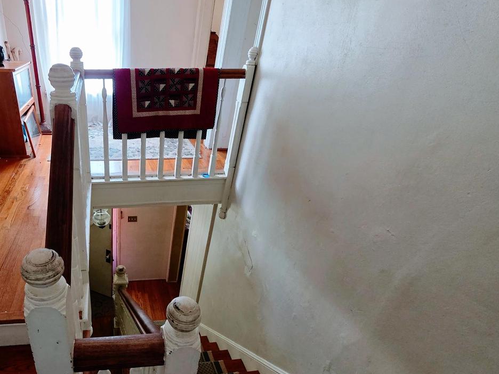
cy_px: 215
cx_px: 136
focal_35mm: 20
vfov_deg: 65.6
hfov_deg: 76.8
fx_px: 288
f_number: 1.9
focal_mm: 2.2
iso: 500
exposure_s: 1/60
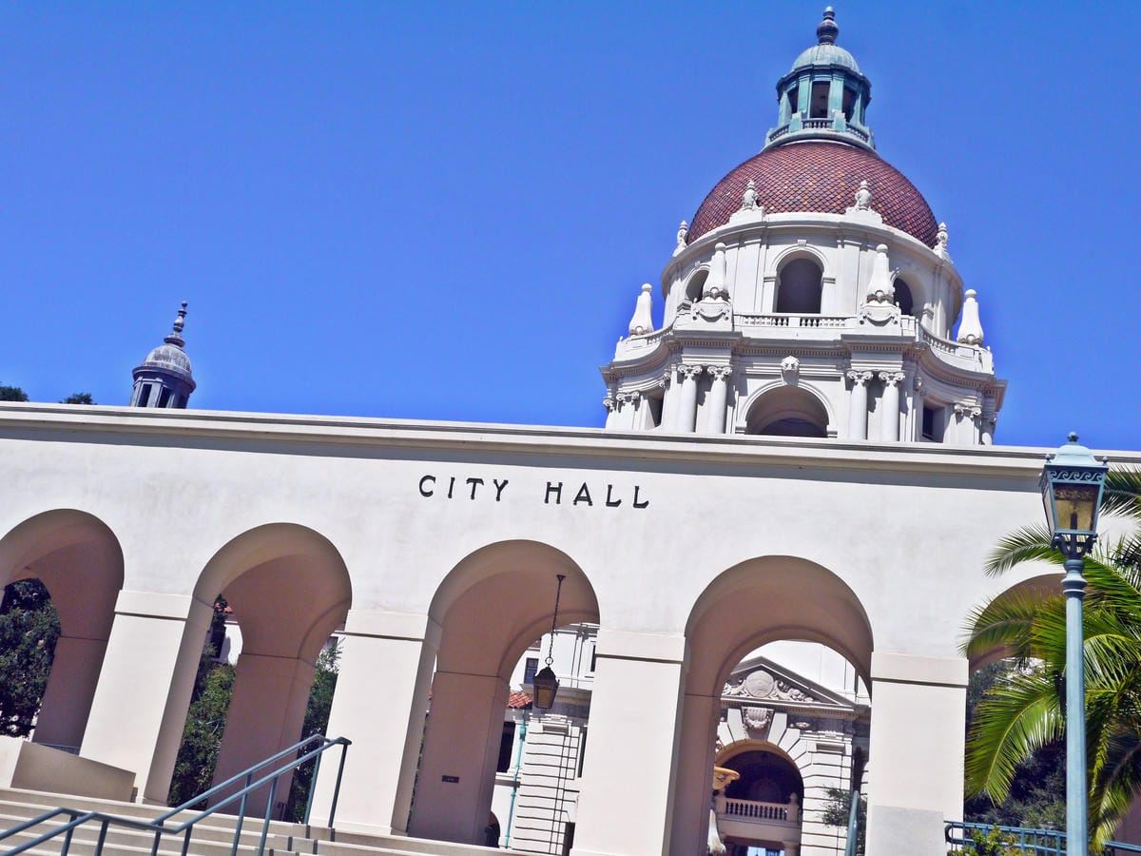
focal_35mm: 40
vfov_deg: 36.0
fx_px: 1318
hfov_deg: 46.8
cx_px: 570
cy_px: 428
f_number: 11
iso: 160
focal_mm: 20
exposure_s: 1/640
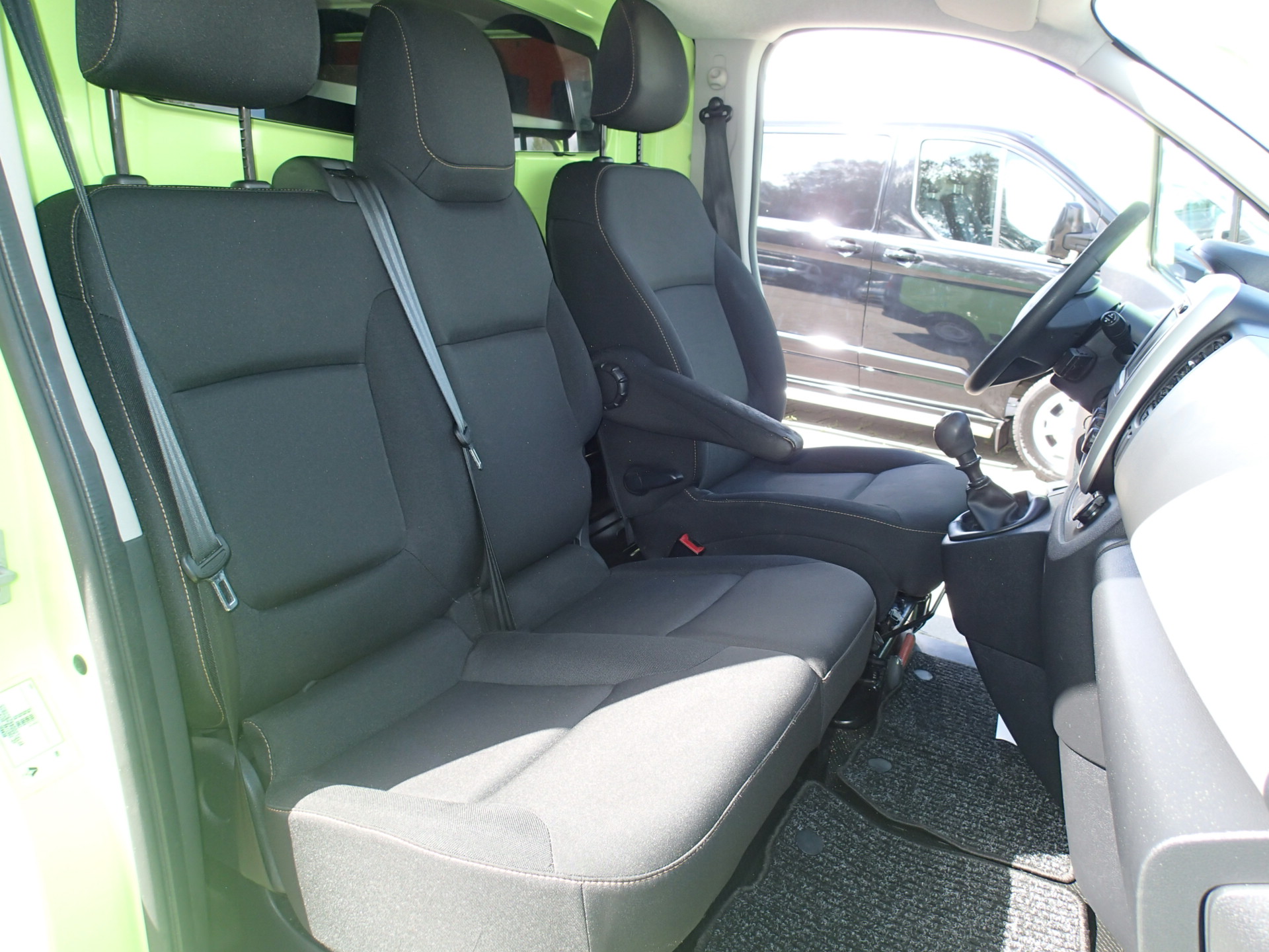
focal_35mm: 25
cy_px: 476
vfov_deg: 54.9
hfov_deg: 69.4
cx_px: 634
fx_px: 916
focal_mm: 4.5
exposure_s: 1/100
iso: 100
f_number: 2.8
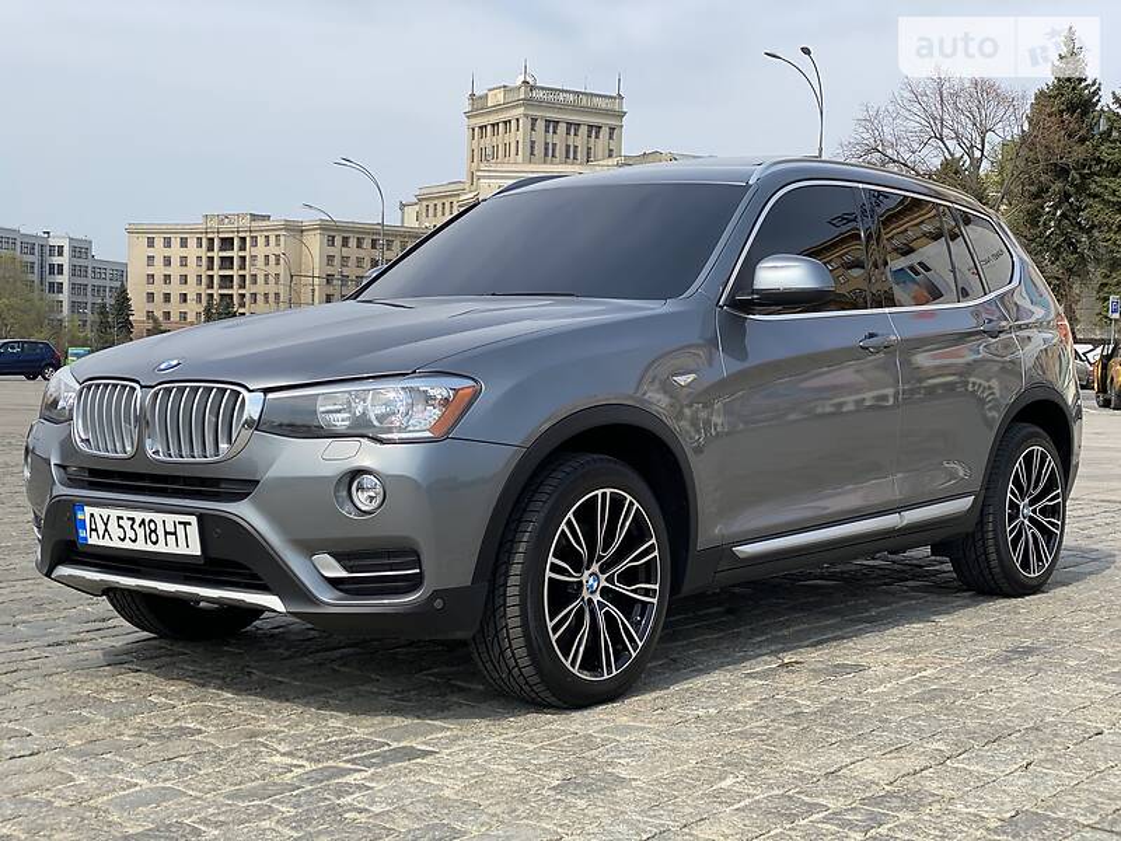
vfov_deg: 28.0
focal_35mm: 52
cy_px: 420
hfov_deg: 36.8
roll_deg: -1.6
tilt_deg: -2.1
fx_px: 1684
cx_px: 560
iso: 20
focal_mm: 6
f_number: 2
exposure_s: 1/1295
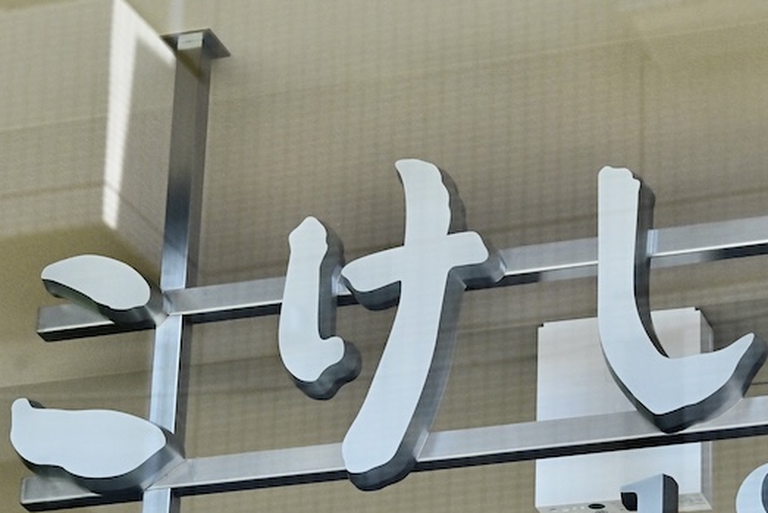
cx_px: 596
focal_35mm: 128
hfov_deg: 15.9
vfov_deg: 10.7
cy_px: 396
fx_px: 2731
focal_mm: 67
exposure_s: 1/800
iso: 640
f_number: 10
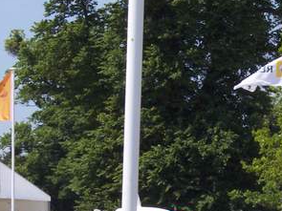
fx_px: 1783
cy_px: 218
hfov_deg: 9.0
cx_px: 211
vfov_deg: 6.8
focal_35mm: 219
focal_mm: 21.3
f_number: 8
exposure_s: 1/350
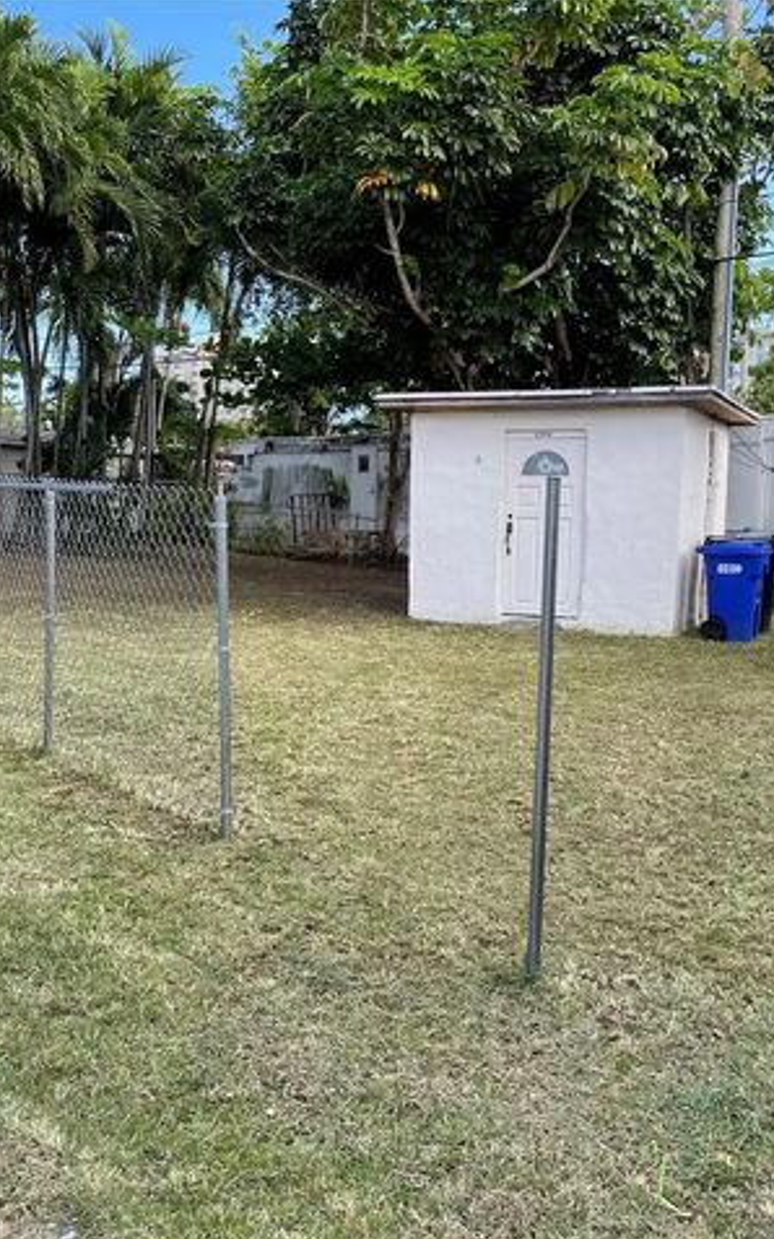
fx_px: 1249
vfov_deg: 52.8
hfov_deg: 34.4
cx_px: 387
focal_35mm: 37
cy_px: 621
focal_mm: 4.2
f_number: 1.6
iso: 32
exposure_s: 1/596
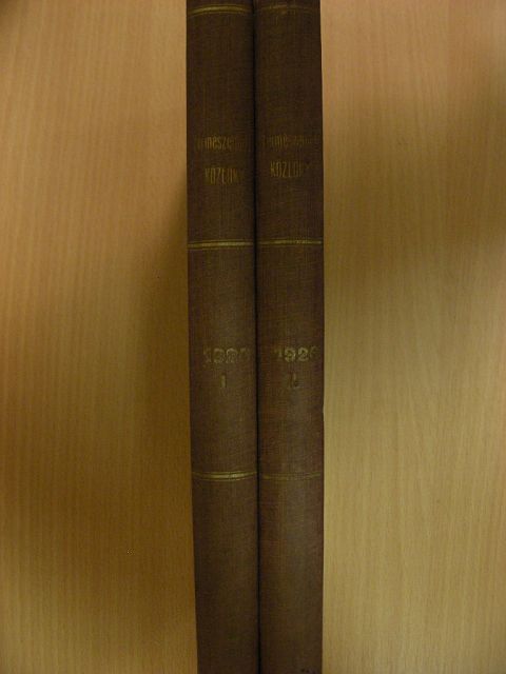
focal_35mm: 38
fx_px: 741
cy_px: 337
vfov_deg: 49.0
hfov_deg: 37.7
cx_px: 253
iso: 200
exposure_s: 1/11.6
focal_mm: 6.3
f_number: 3.5
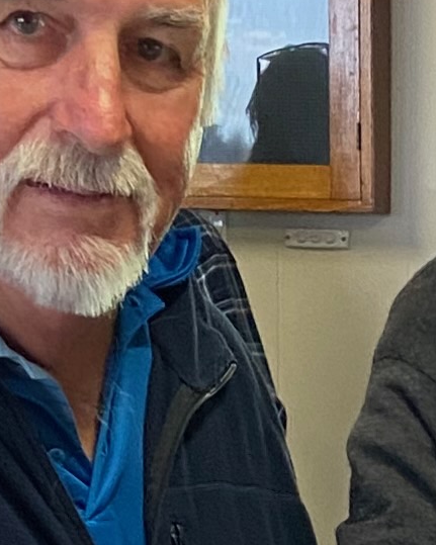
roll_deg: -0.3
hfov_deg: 8.0
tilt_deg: -14.6
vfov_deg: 9.6
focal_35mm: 190
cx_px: 566
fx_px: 3066
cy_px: 1006
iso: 200
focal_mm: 4.25
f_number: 1.8
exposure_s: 1/50
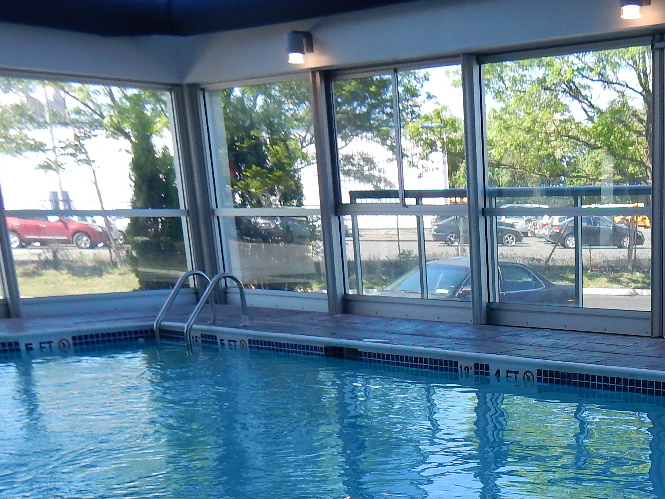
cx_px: 608
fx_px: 1018
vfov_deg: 25.2
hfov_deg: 34.0
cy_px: 570
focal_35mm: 53
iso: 125
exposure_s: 1/160
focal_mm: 4
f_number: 3
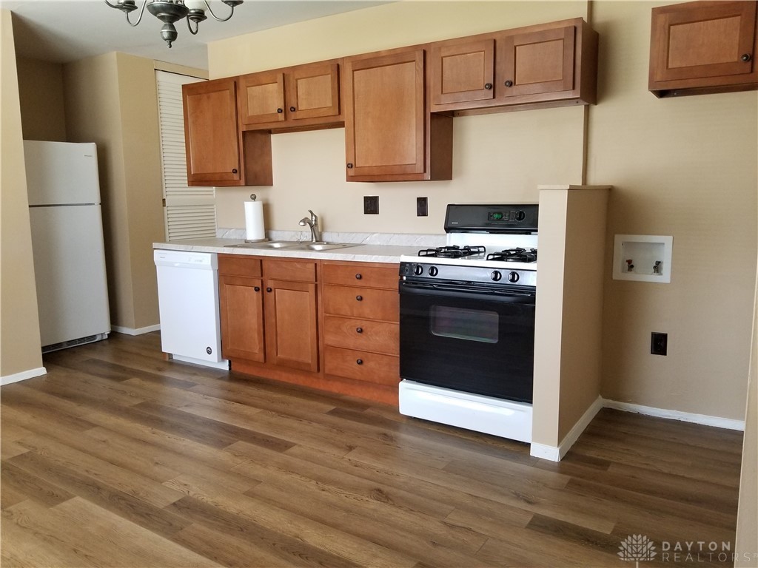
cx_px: 379
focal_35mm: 26
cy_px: 284
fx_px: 569
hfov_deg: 67.3
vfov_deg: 53.1
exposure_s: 1/60
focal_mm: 4.3
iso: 200
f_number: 1.7
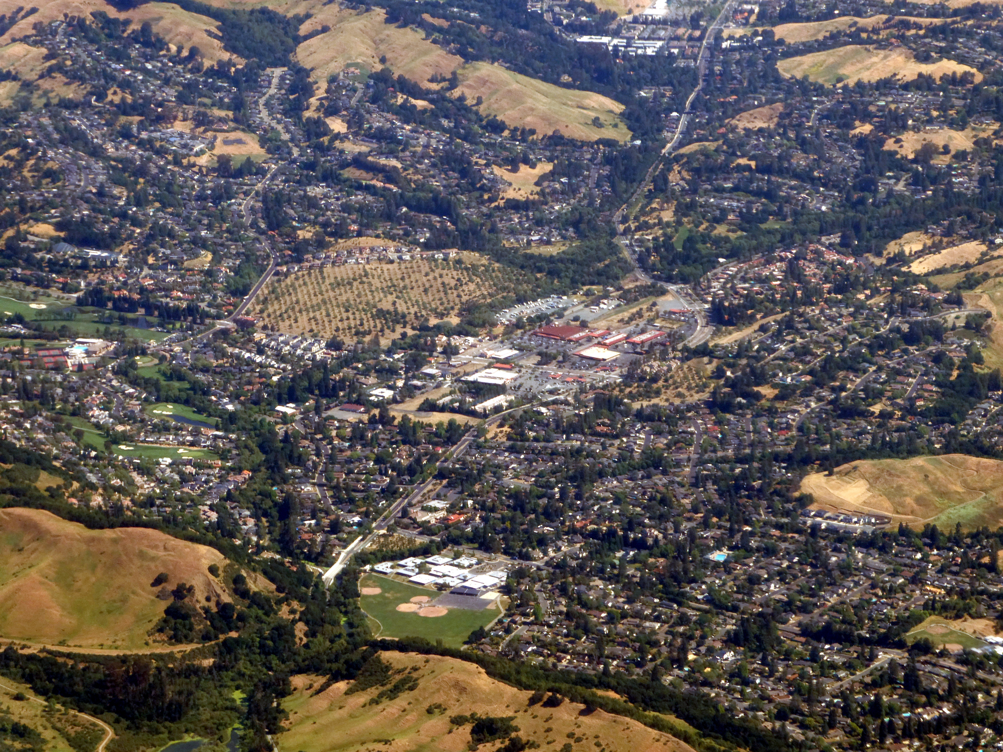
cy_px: 376
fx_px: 4984
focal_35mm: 172
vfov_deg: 8.6
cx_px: 502
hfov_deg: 11.5
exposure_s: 1/200
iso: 80
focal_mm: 30.9
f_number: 5.6
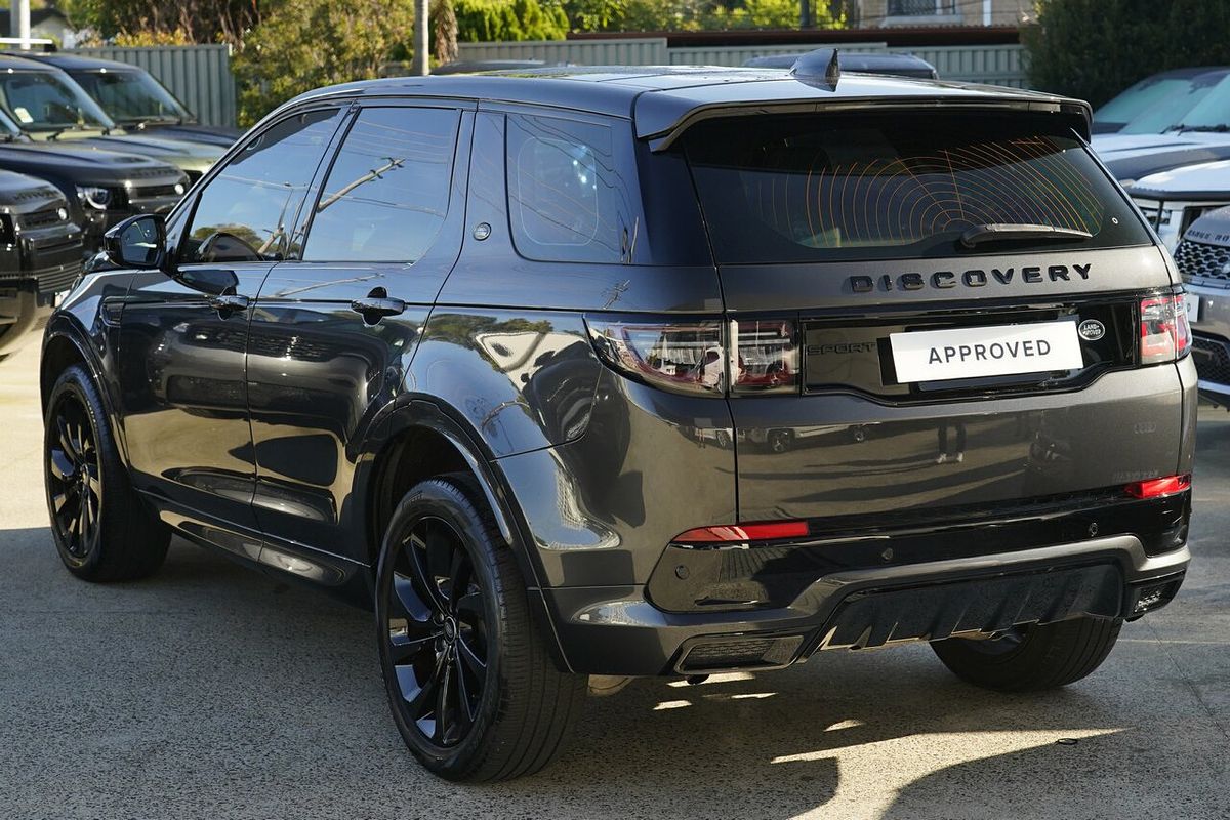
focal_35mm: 54
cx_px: 615
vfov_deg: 25.1
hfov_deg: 36.9
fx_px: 1845
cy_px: 410
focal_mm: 54
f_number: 5.6
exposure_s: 1/400
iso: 1000
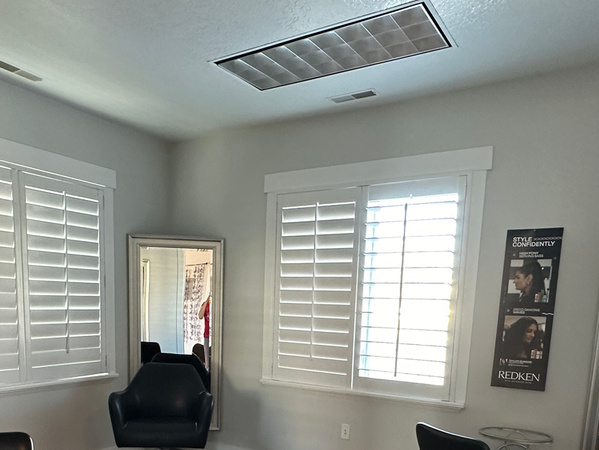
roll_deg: -1.9
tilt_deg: -8.4
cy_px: 389
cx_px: 266
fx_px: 536
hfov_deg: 58.2
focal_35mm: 31
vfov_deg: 42.4
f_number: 2.2
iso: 320
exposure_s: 1/60
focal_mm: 2.22
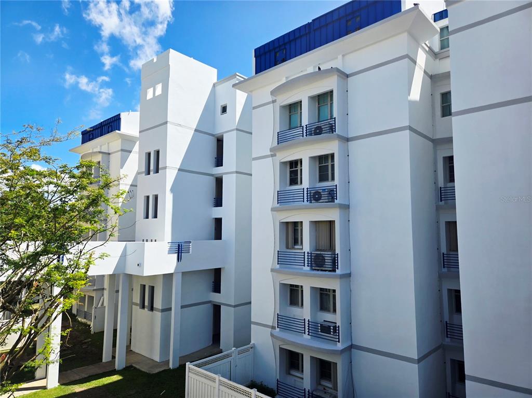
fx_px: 353
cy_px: 199
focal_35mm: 23
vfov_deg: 58.8
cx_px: 266
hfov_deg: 74.0
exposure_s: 1/2000
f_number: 1.8
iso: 25
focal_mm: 5.4
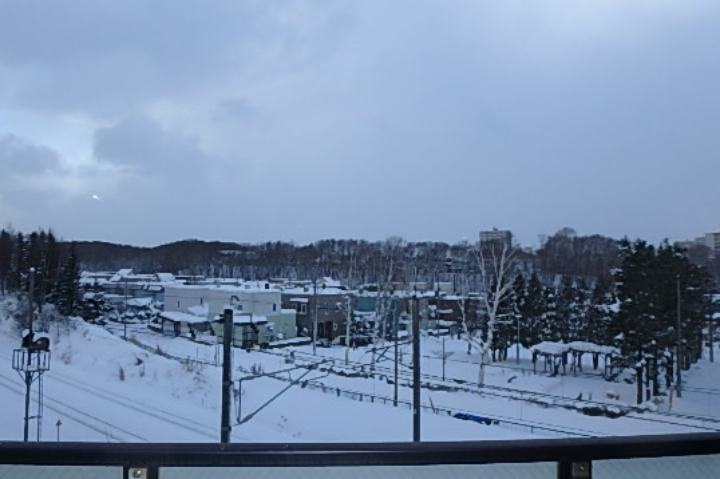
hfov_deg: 69.3
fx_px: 520
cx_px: 331
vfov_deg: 49.5
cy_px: 245
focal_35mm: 26
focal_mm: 3.7
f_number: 3.5
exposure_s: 1/640
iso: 125
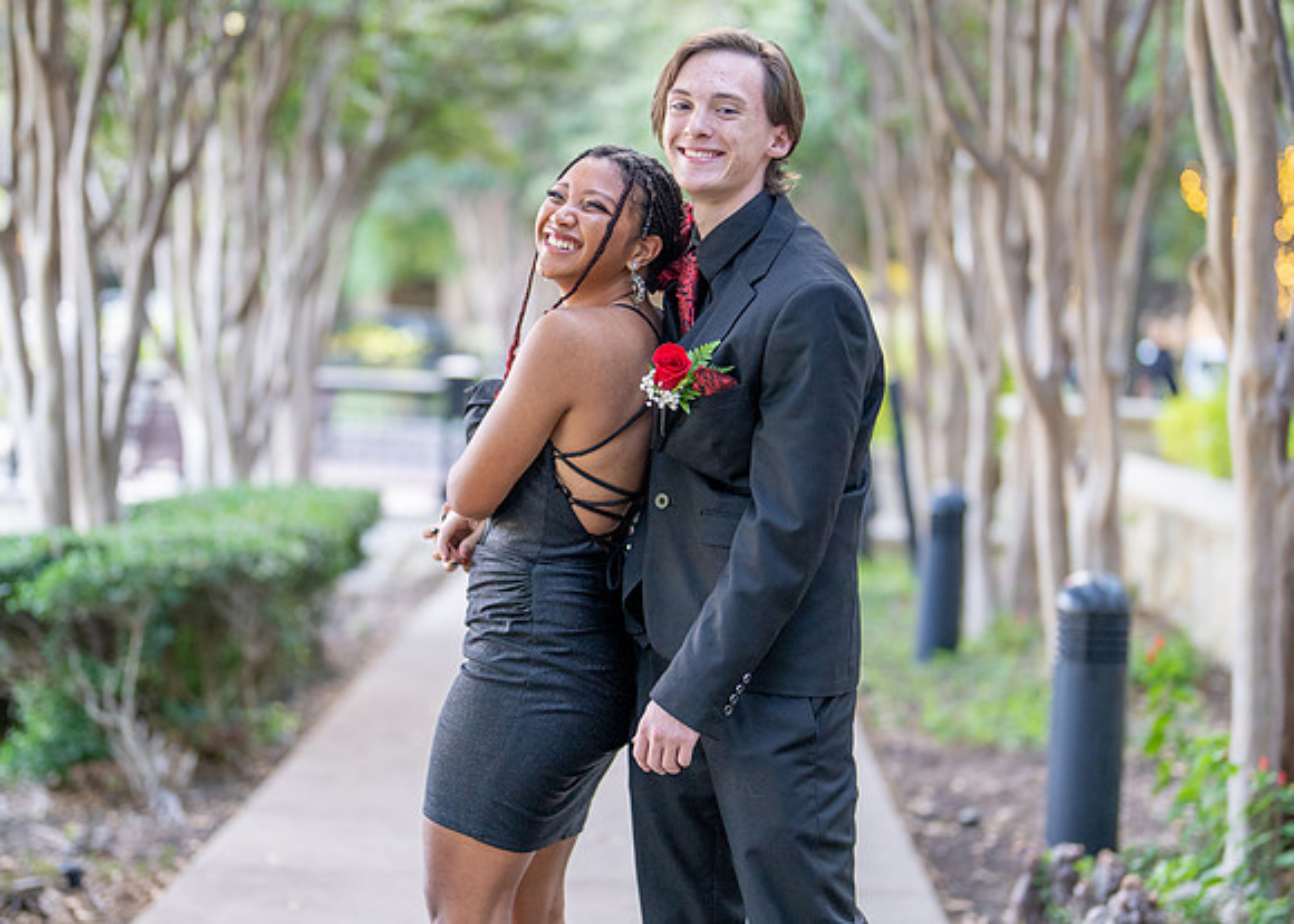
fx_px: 2942
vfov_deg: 17.8
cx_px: 579
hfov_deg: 24.8
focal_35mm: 80
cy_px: 502
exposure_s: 1/800
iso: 400
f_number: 1.2
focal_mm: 50
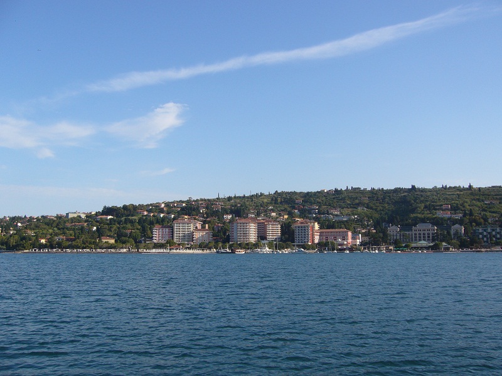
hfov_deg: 52.6
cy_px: 188
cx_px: 251
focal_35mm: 35
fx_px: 508
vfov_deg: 40.7
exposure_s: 1/320
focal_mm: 5.8
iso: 80
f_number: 5.6
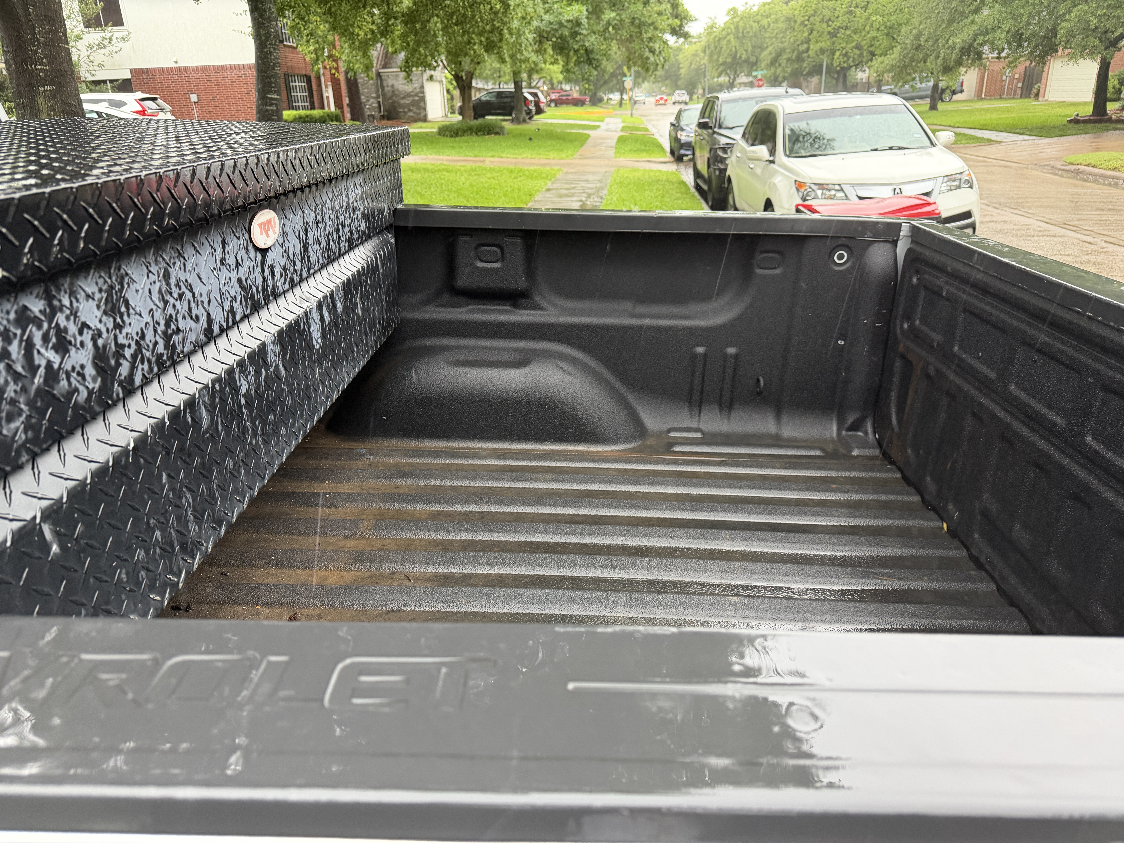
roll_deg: +2.8
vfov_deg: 56.8
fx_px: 779
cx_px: 562
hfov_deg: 71.6
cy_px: 422
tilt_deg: -22.1
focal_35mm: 24
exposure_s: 1/60
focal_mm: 6.76
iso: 320
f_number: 1.78
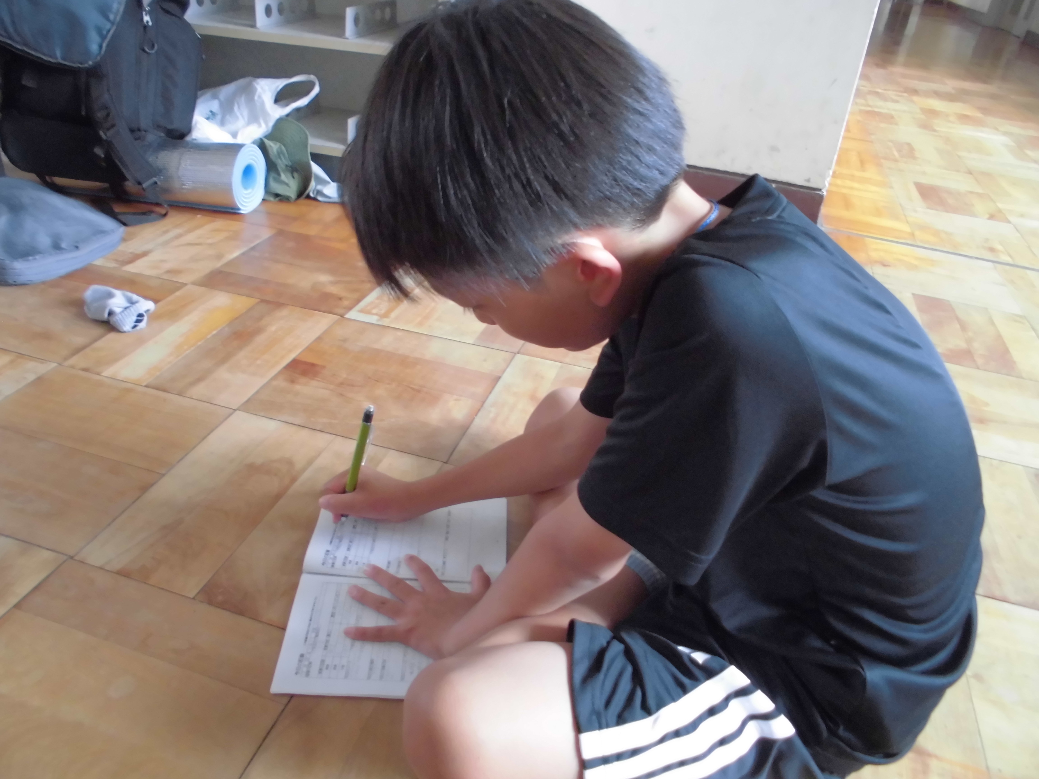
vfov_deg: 53.1
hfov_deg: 67.3
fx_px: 780
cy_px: 390
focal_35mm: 26
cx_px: 520
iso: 400
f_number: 3.5
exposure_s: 1/13
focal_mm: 4.6
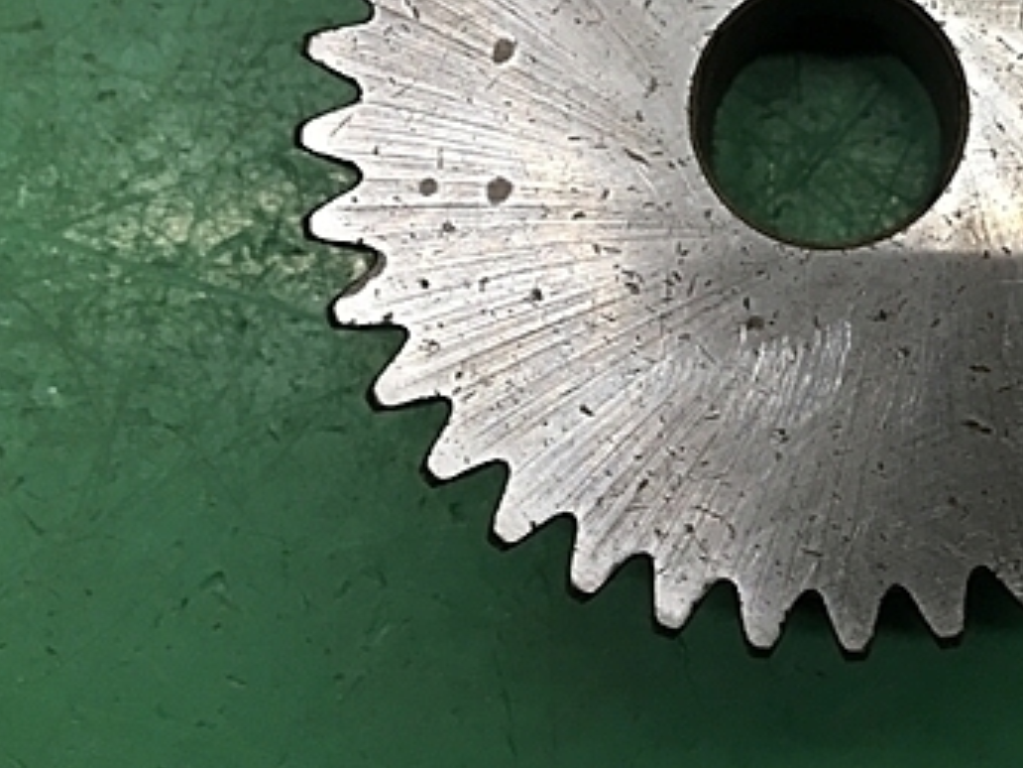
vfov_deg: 26.5
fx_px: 1596
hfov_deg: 34.5
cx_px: 815
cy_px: 146
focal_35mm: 54
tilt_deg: -83.6
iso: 64
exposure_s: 1/30
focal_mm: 4.15
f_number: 2.2
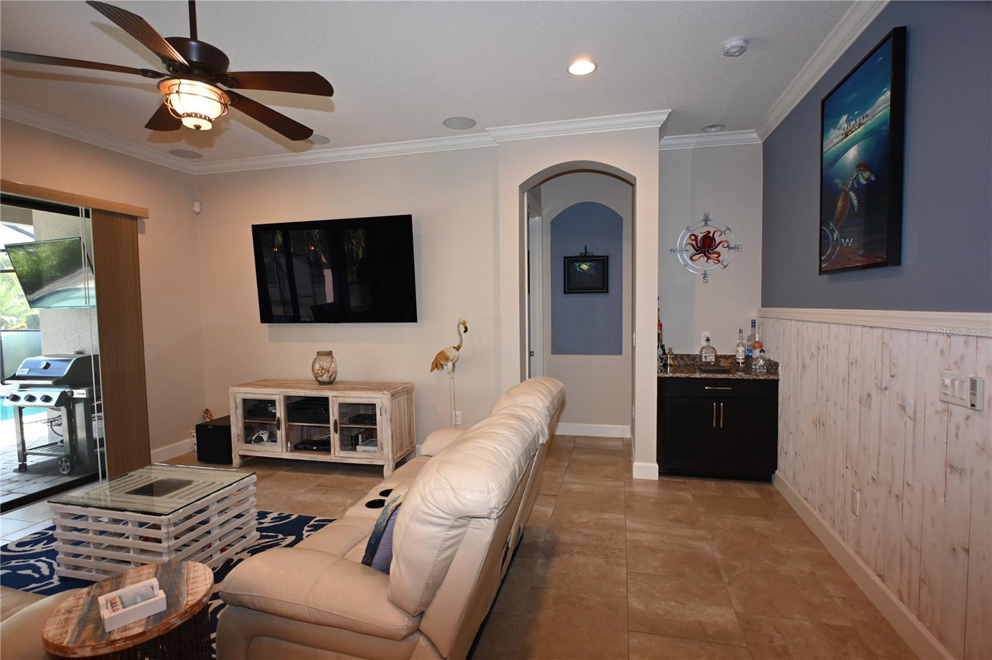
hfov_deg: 90.0
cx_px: 496
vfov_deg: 67.3
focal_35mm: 18
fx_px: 496
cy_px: 330
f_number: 4
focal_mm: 12
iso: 500
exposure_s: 1/60
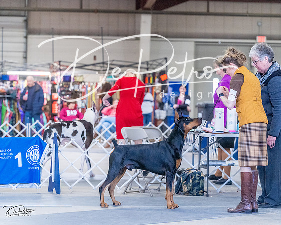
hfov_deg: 14.3
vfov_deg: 11.4
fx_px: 1124
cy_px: 112
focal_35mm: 135
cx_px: 140
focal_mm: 120
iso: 6400
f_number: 4
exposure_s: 1/400
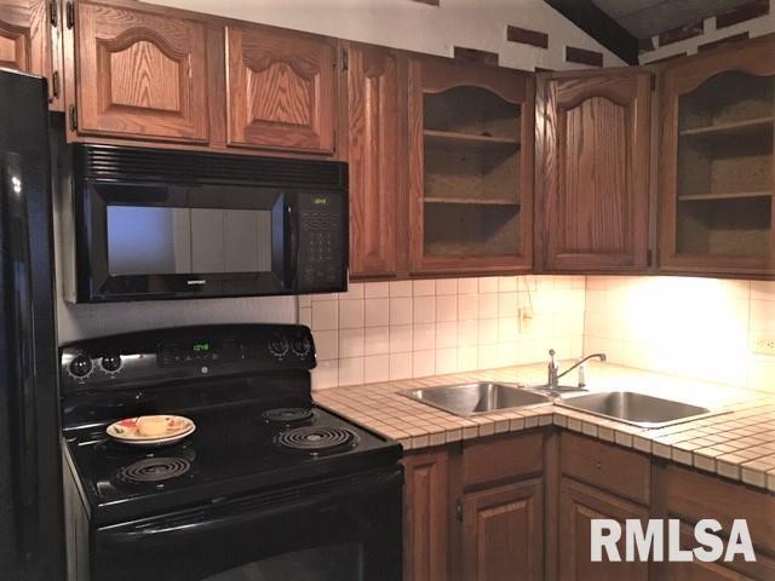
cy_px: 290
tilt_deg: -2.3
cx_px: 388
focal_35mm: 29
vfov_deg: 48.2
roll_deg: +1.2
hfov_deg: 61.7
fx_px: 649
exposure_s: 1/10
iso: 80
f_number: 2.2
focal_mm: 4.15
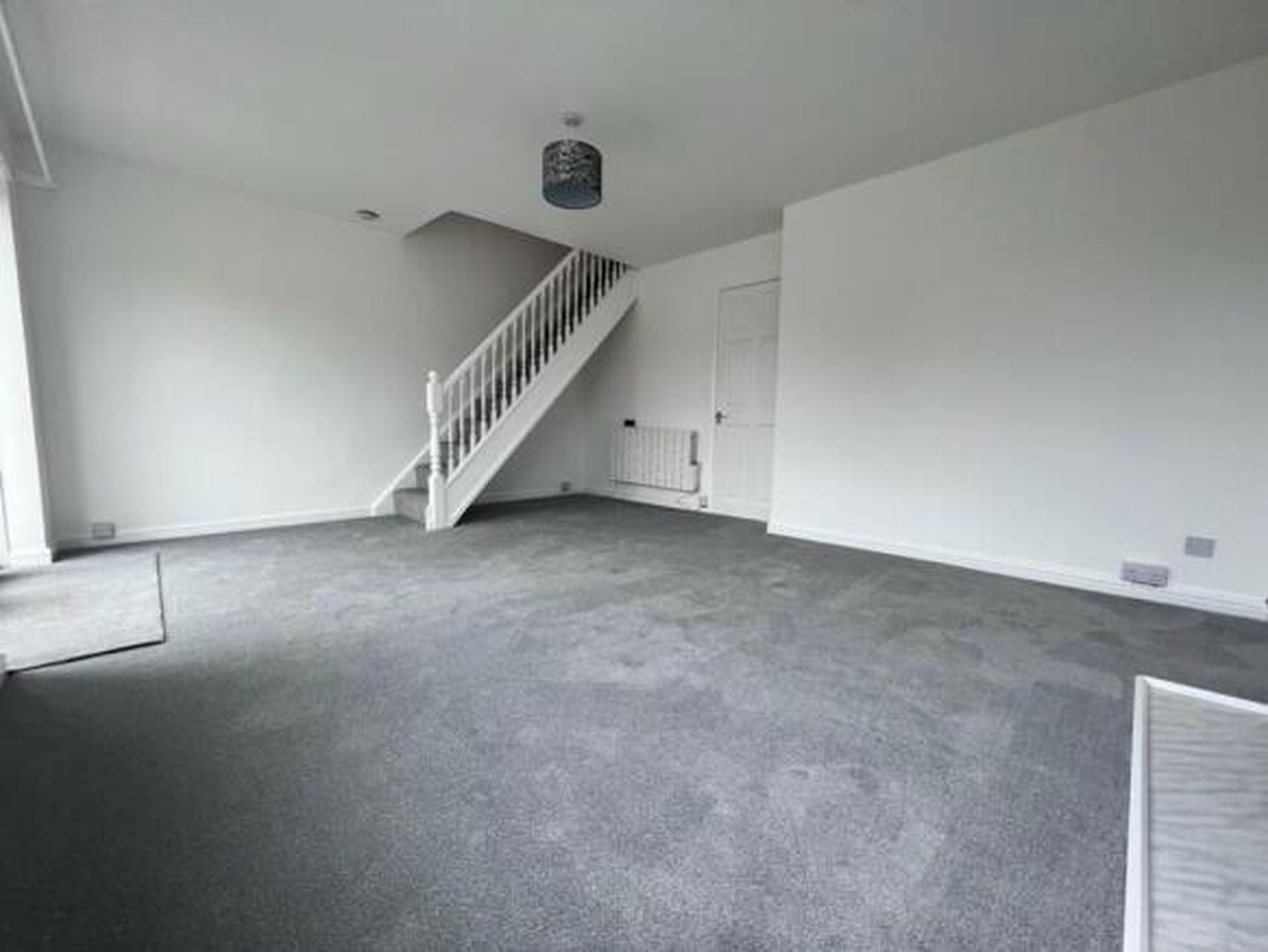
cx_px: 634
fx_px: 476
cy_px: 476
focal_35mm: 13
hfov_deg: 106.2
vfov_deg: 90.0
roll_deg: -0.7
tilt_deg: -6.2
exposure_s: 1/132
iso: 32
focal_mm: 1.57
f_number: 1.8
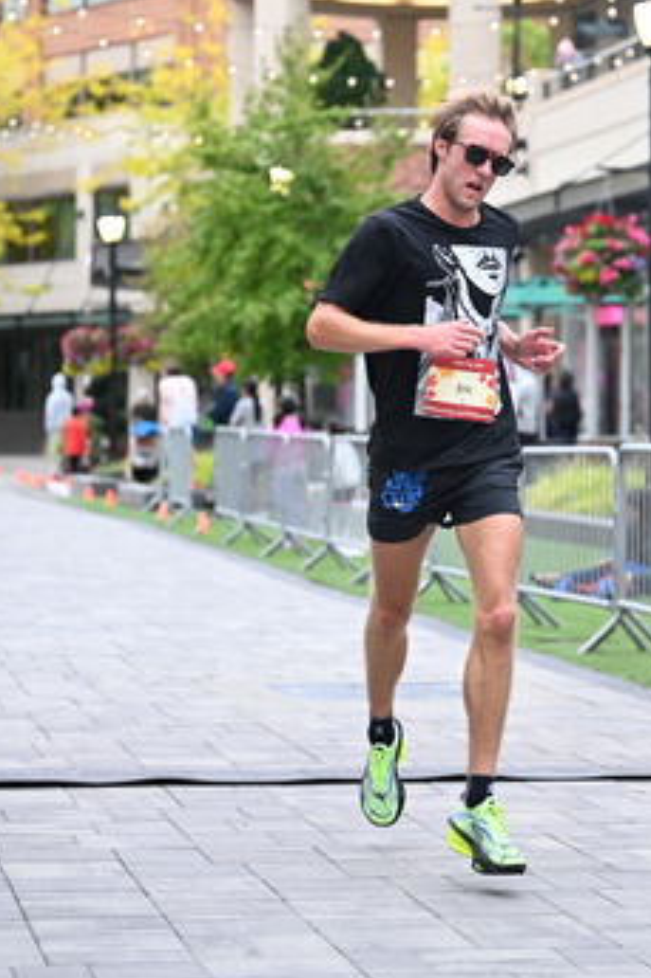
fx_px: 3041
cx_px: 507
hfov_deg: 12.2
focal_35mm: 112
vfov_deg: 18.2
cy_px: 293
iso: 1600
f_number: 2.8
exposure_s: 1/640
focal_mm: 70
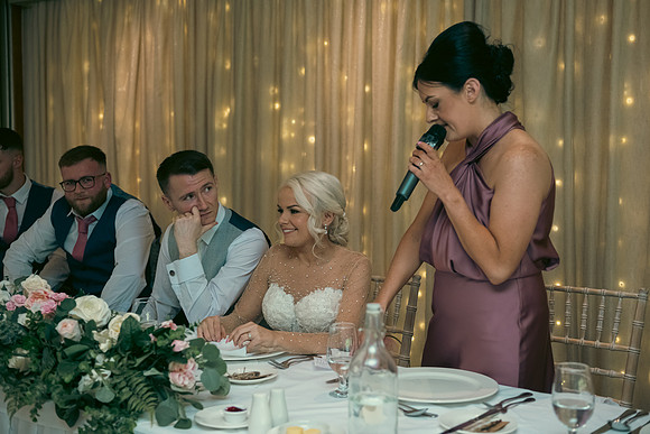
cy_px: 217
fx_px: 903
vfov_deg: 27.0
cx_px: 325
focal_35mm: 50
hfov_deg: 39.6
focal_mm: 50
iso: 800
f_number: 3.5
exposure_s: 1/160
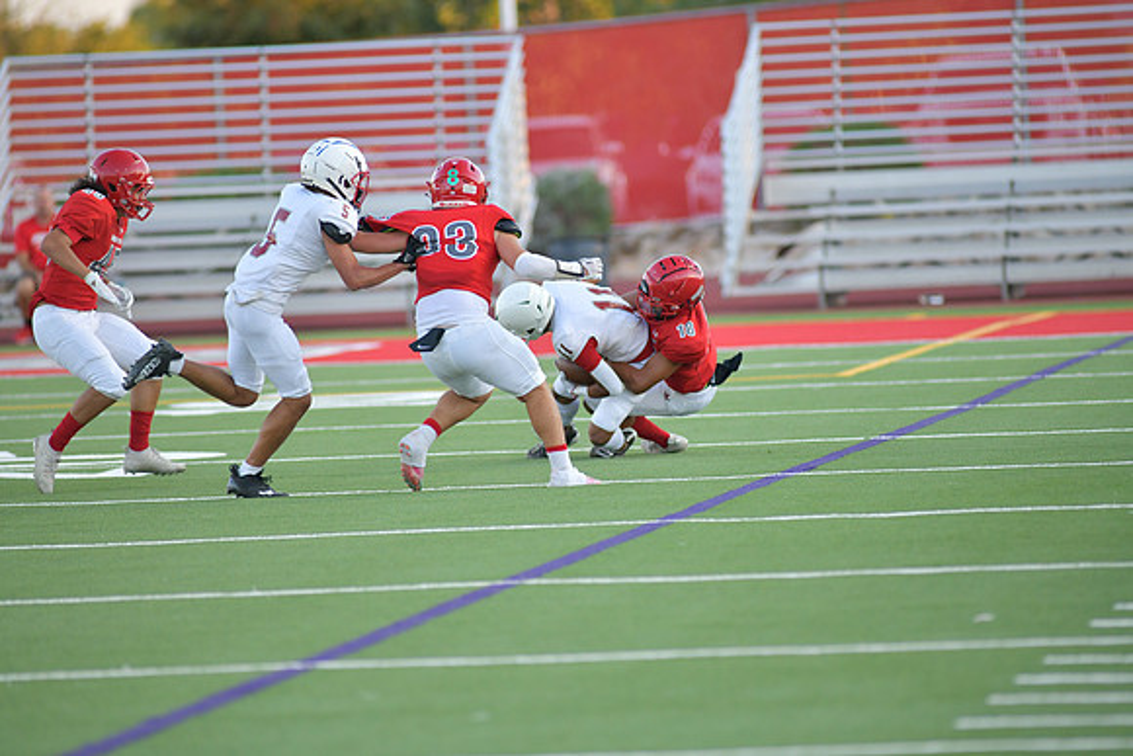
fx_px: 9443
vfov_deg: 4.6
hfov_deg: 6.9
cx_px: 566
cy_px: 378
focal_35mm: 300
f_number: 3.5
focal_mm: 300
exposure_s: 1/1250
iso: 1100
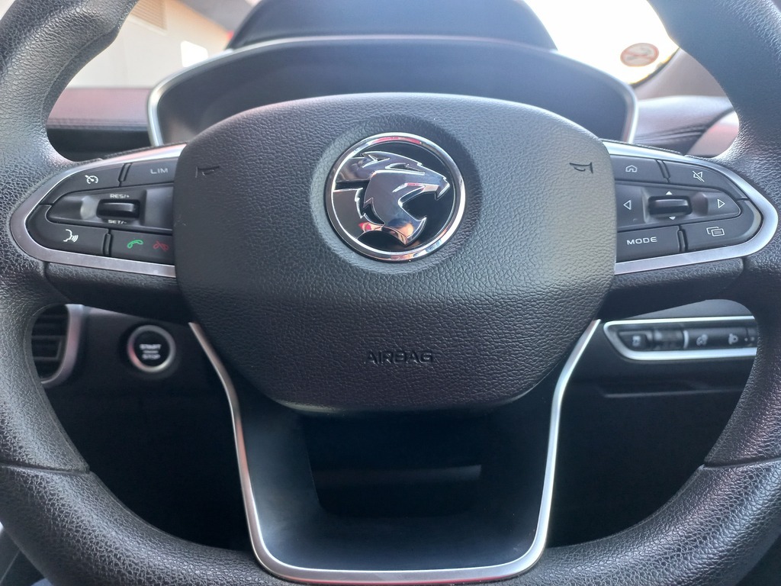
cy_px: 293
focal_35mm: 25
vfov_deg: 54.9
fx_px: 564
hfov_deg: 69.4
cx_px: 390
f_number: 1.8
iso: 200
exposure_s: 1/33
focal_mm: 4.6
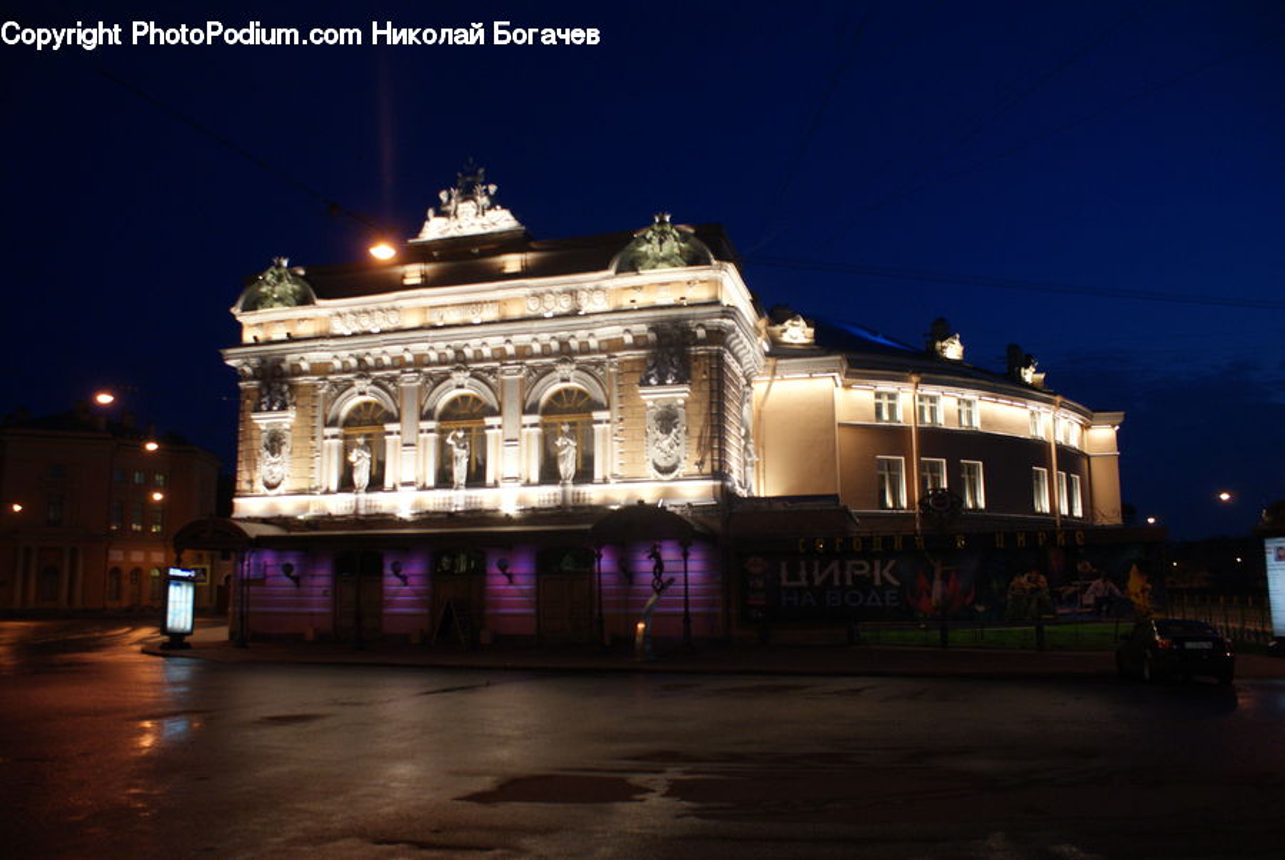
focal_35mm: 27
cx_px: 642
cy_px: 430
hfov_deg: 67.3
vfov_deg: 48.0
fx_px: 965
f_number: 3.5
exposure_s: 1/25
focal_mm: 18
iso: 400
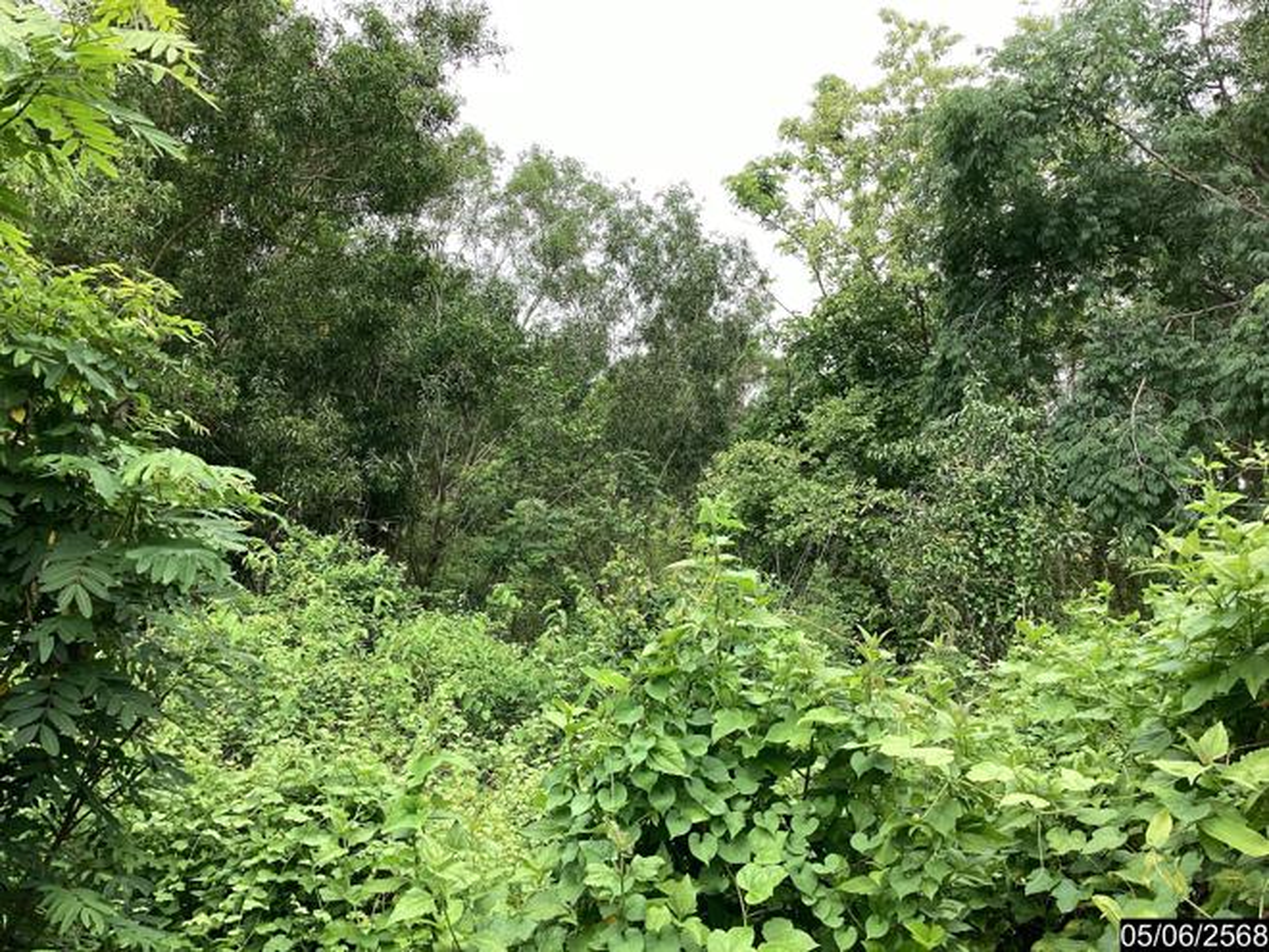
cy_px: 476
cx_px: 634
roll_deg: +0.6
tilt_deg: +2.1
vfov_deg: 45.4
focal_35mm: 31
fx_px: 1136
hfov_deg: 58.4
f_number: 2.4
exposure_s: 1/392
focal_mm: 3.3
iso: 25
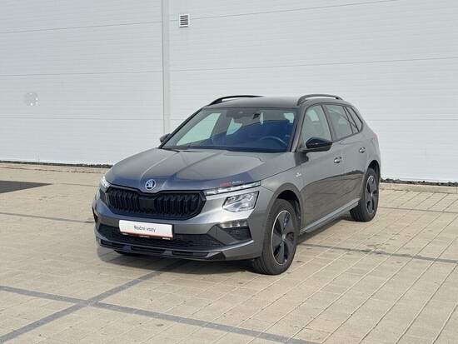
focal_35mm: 48
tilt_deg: -5.4
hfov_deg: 39.6
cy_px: 172
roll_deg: +0.4
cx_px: 229
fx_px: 635
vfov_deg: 30.3
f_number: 1.78
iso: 64
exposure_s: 1/1818
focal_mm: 6.76
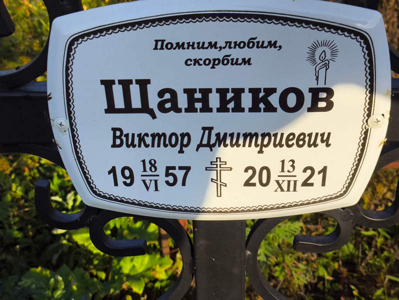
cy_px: 150
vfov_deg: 29.1
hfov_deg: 38.2
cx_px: 200
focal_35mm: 50
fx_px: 577
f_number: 1.7
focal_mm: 4.71
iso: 50
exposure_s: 1/1247
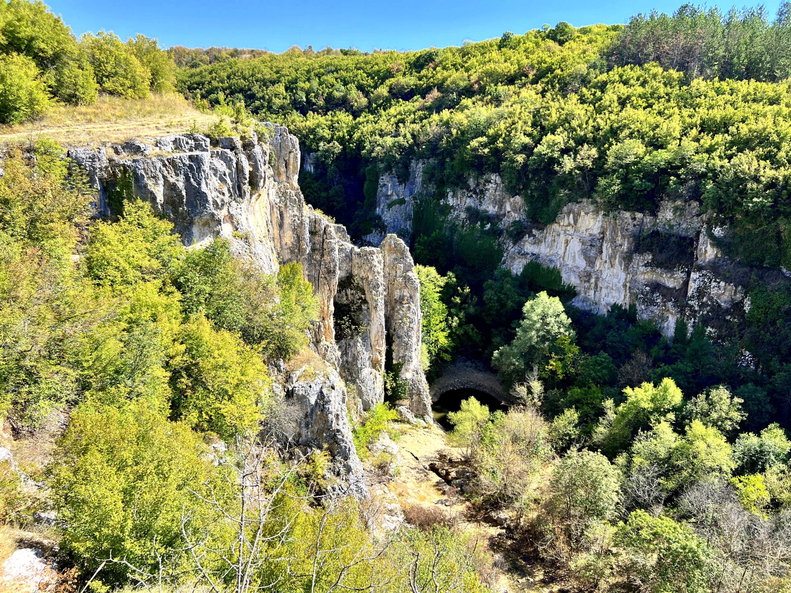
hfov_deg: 67.3
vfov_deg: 53.1
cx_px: 396
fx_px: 594
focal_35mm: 26
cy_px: 296
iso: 50
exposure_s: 1/1196
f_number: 1.5
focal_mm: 5.7
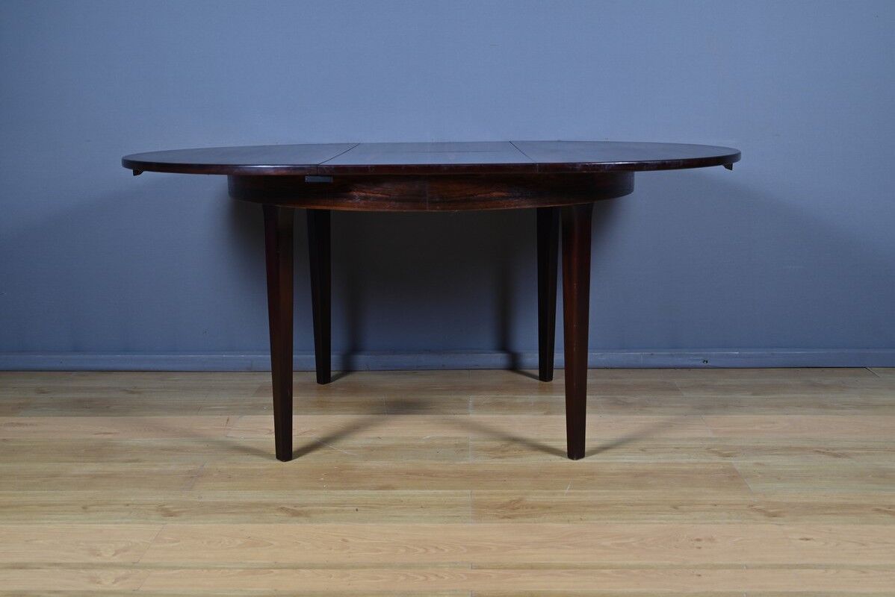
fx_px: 1045
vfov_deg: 31.9
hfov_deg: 46.4
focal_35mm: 42
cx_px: 448
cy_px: 298
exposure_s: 1/125
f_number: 5.6
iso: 400
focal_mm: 42
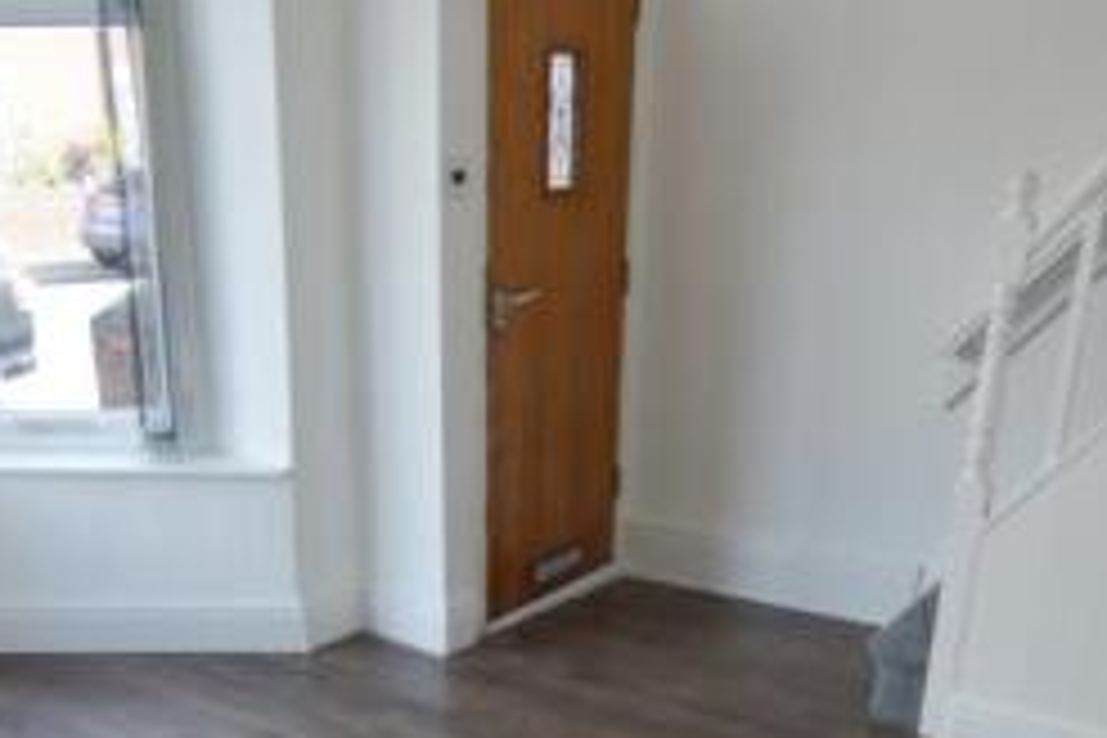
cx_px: 522
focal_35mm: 40
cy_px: 688
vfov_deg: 31.5
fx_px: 1230
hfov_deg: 48.4
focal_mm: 10
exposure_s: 1/125
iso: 160
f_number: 3.5
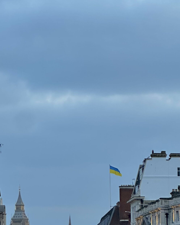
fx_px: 1045
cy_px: 170
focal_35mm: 157
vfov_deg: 12.2
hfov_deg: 9.8
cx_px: 46
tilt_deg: +8.0
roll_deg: +0.2
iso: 200
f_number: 2.8
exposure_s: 1/99
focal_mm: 9
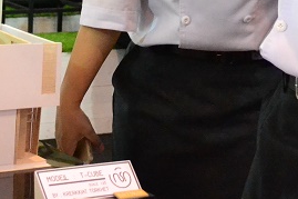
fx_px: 1183
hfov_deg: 14.4
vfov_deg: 9.4
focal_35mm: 143
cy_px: -43
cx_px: 122
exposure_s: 1/320
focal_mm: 32
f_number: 5
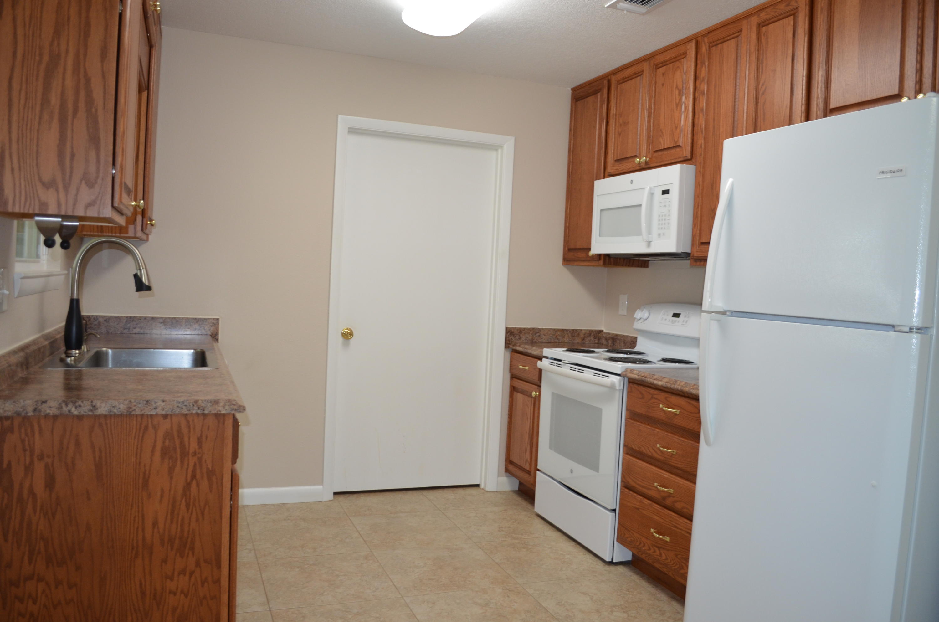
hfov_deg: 67.5
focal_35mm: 27
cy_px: 311
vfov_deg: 47.7
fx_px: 703
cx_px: 470
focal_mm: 18
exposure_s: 1/60
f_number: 3.5
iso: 560
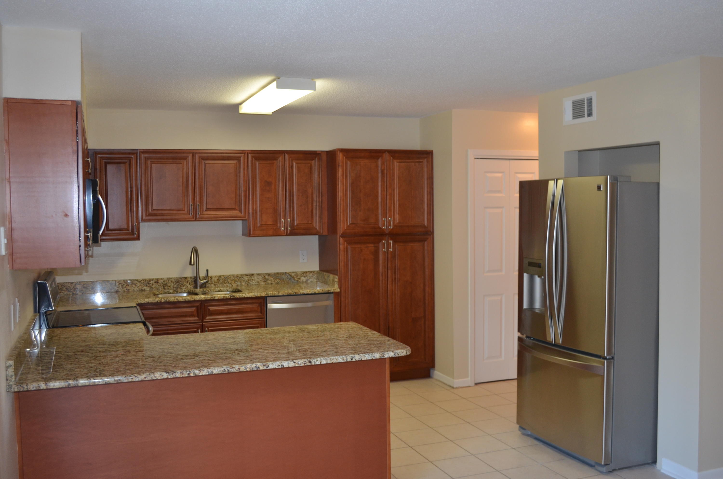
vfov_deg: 36.7
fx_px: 722
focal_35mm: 36
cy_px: 240
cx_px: 362
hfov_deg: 53.2
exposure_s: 1/60
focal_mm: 24
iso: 450
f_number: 4
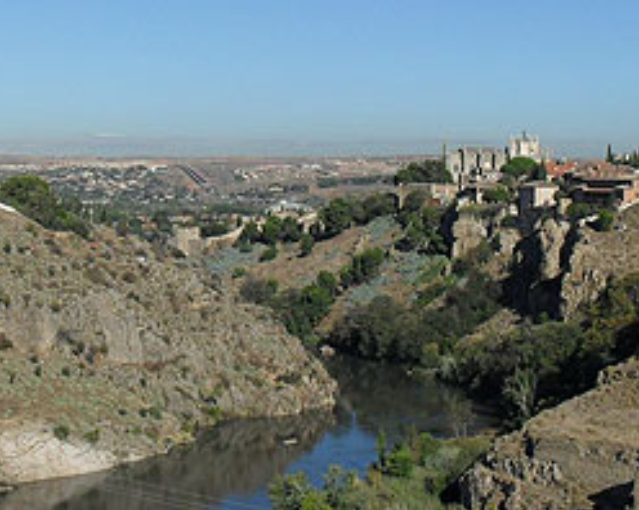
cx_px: 232
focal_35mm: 87
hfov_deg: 21.9
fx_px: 1644
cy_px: 147
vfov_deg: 17.6
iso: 100
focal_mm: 8.7
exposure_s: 1/250
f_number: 10
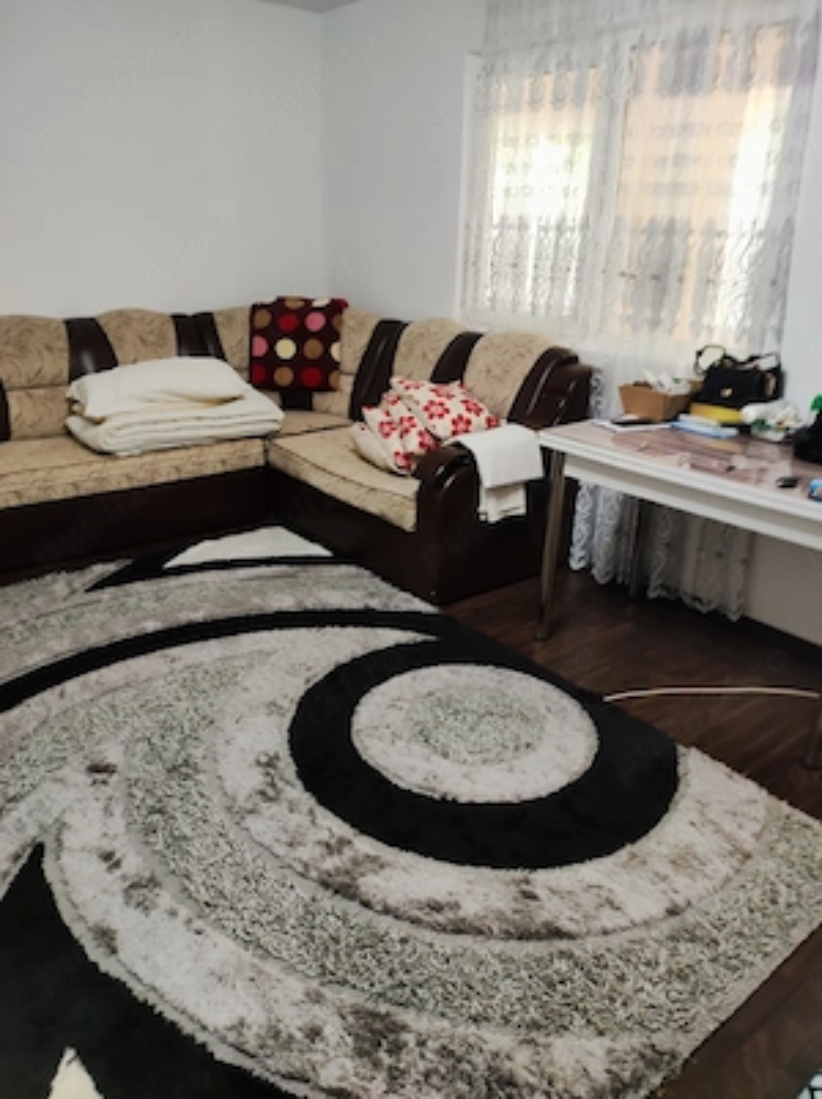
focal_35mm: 17
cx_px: 411
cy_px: 550
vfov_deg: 91.1
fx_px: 539
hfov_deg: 74.6
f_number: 1.79
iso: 665
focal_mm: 4.74
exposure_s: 1/50
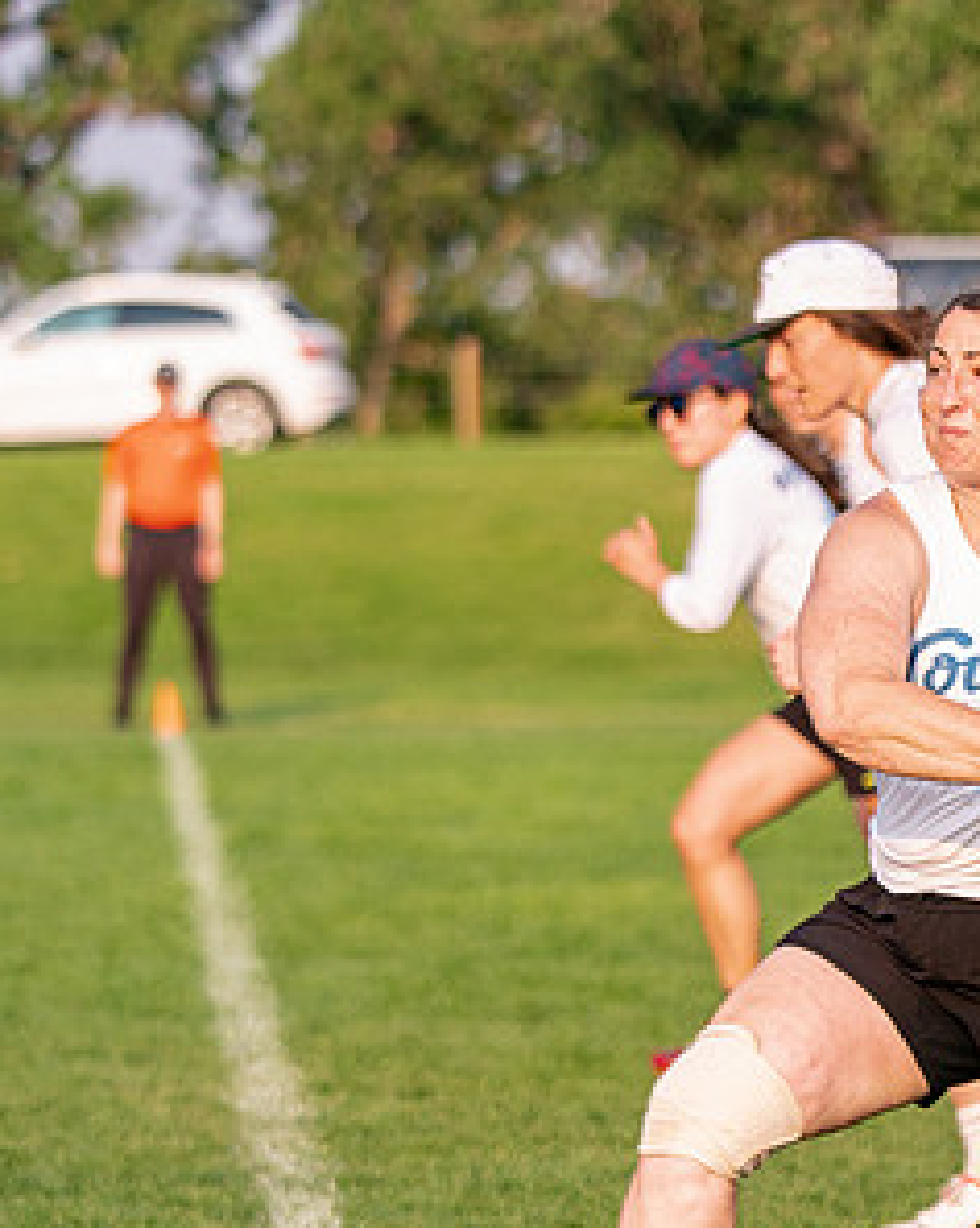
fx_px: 7480
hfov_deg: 7.5
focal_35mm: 206
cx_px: 1060
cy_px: 802
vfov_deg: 9.4
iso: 640
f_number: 2.8
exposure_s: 1/5000
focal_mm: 95
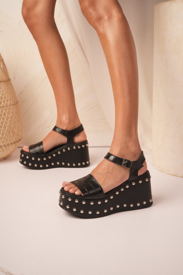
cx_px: 92
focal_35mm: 50
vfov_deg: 39.6
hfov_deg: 27.0
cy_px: 138
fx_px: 381
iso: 400
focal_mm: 50
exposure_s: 1/125
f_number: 9
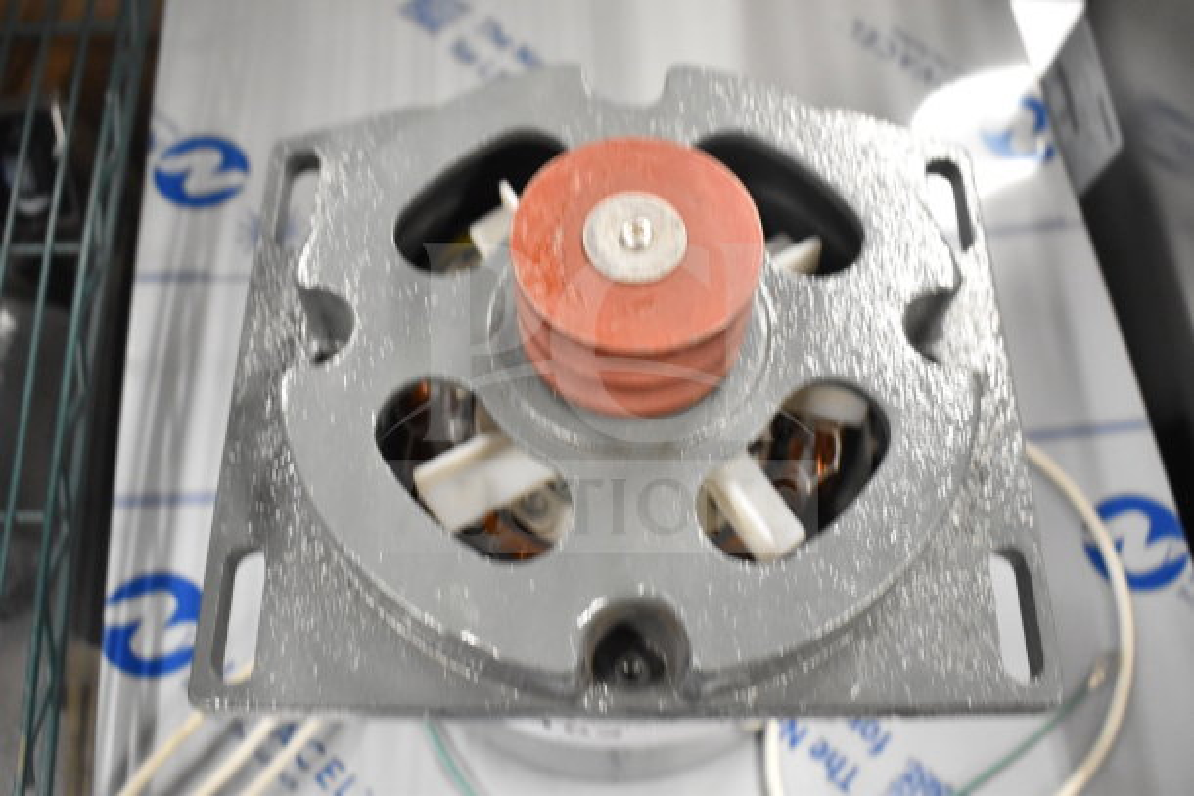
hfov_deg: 57.2
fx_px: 1095
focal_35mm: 33
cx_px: 597
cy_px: 398
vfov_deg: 40.0
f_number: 3.8
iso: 3200
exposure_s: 1/40
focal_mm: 22
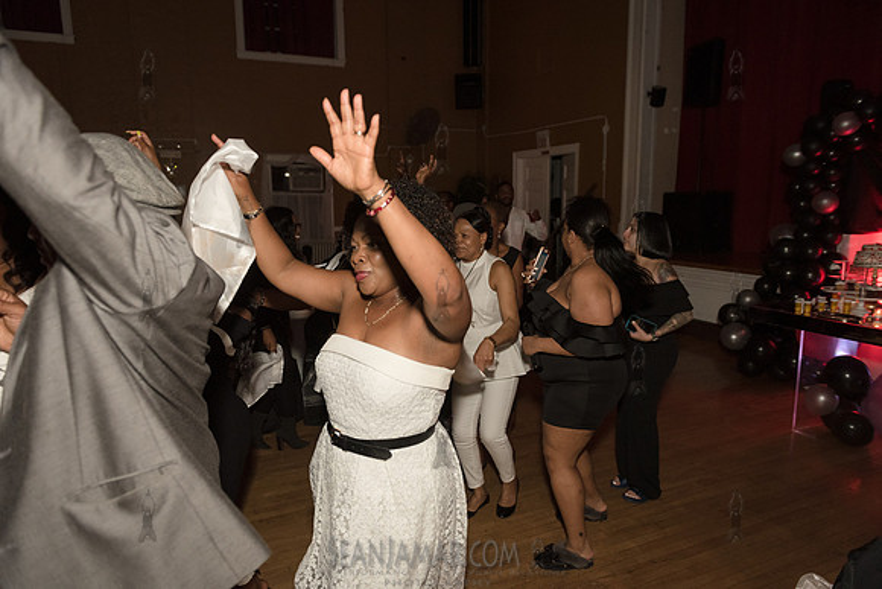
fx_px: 588
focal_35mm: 24
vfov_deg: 53.2
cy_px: 294
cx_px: 441
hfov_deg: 73.7
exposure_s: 1/320
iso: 2000
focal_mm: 24
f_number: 3.5
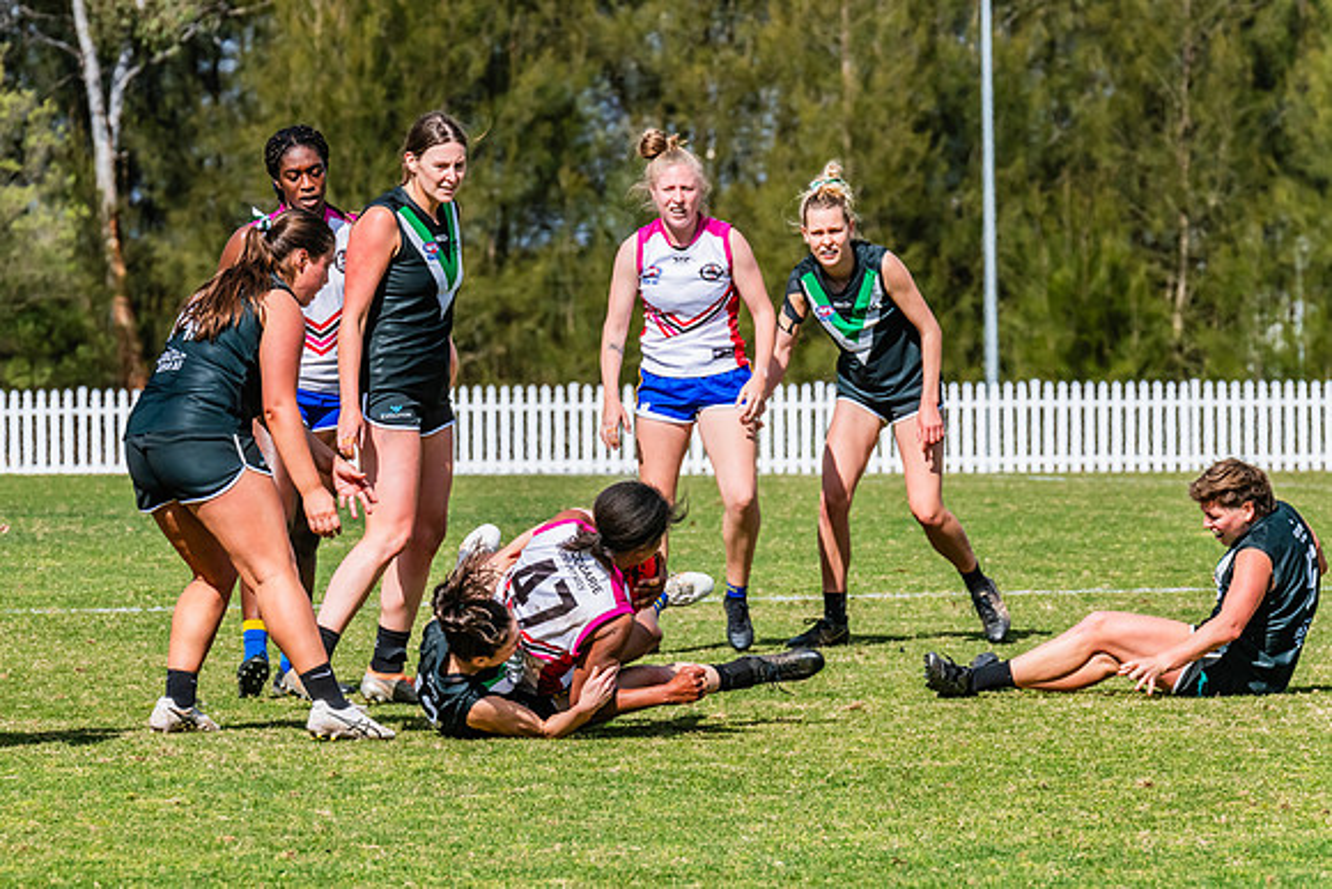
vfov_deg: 3.5
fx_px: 14491
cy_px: 455
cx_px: 555
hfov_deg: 5.3
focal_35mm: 392
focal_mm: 330
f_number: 14
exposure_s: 1/1250
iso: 800
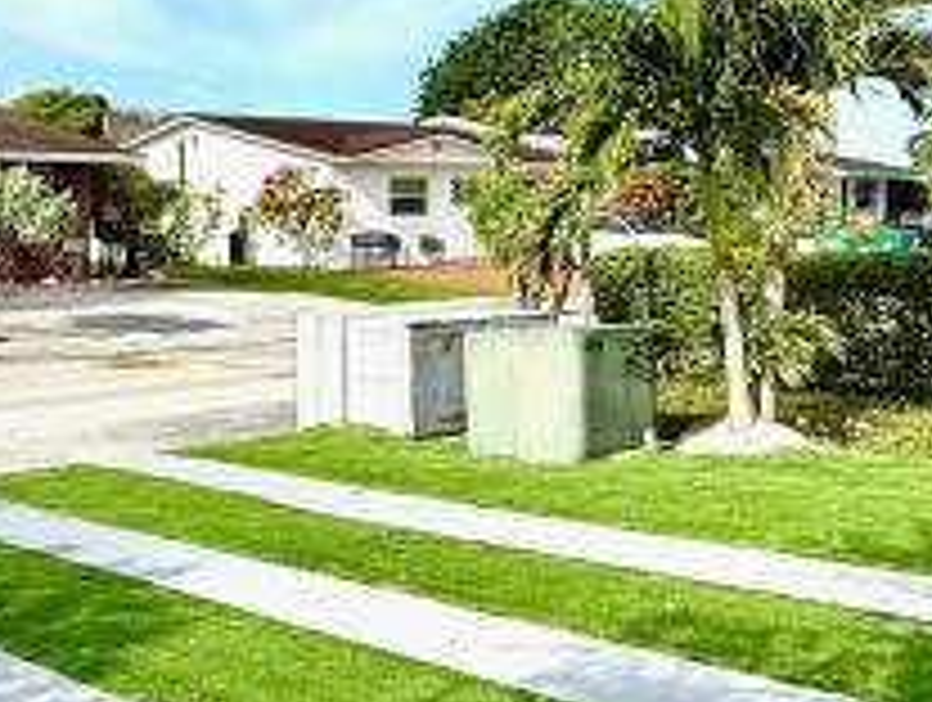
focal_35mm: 54
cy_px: 225
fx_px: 1456
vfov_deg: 26.9
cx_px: 477
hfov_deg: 35.5
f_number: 2.2
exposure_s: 1/2092
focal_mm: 2.22
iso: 50
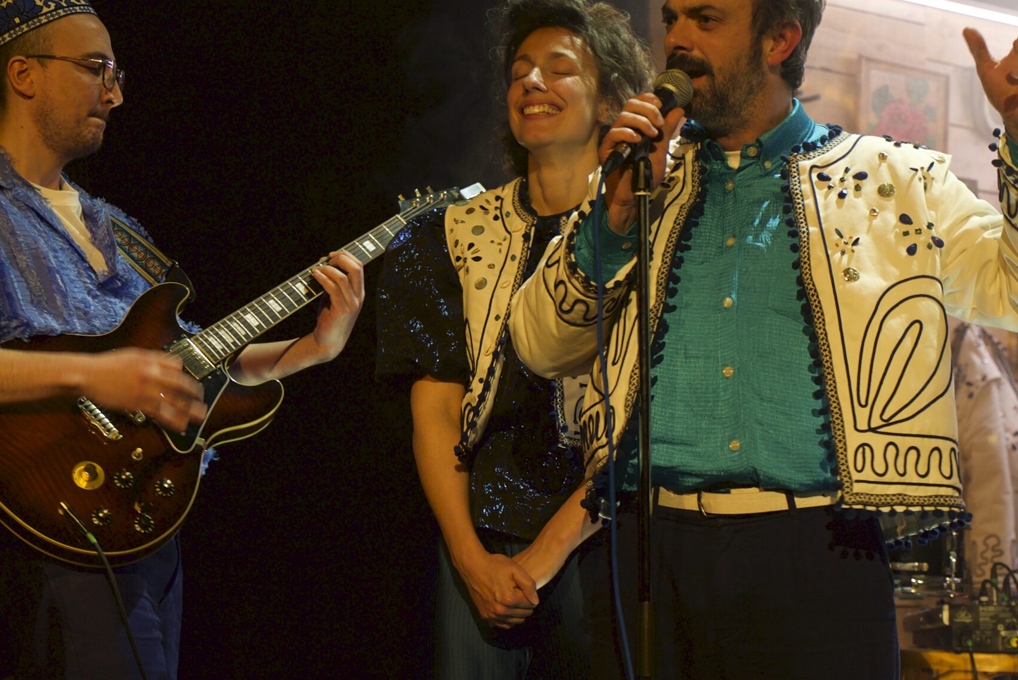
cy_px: 277
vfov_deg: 15.0
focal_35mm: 91
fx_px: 2574
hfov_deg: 22.4
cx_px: 534
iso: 1000
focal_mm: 61
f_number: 4
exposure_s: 1/50
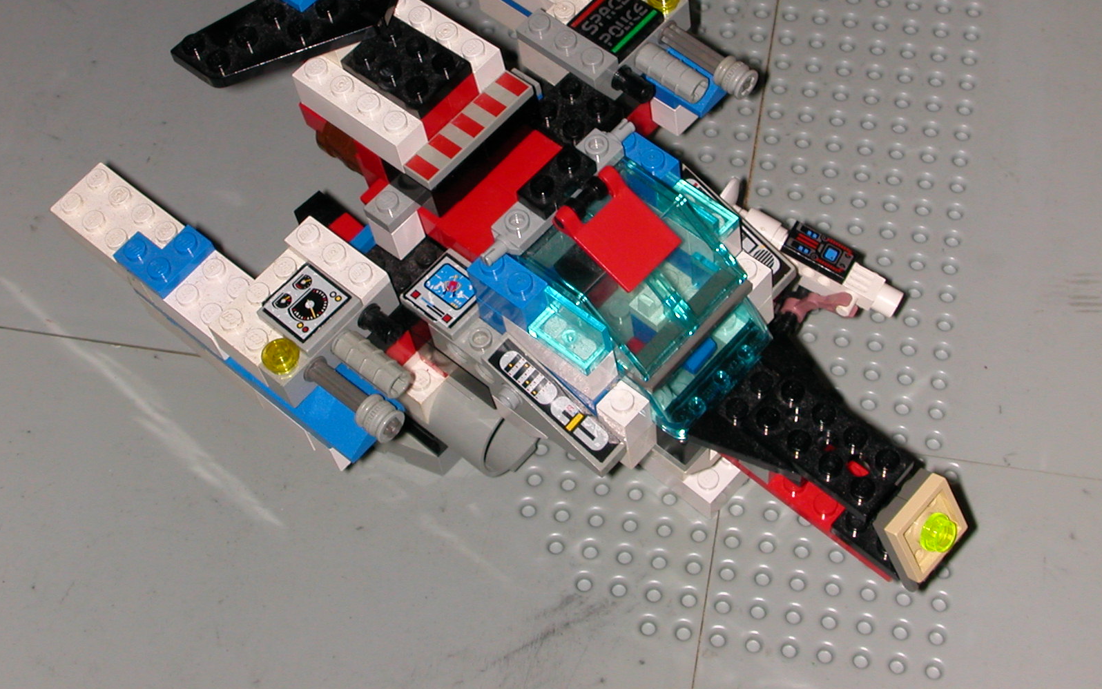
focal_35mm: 68
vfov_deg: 19.1
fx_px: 2043
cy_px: 277
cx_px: 550
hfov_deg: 30.2
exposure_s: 1/59.9
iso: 100
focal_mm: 9.7
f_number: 5.9
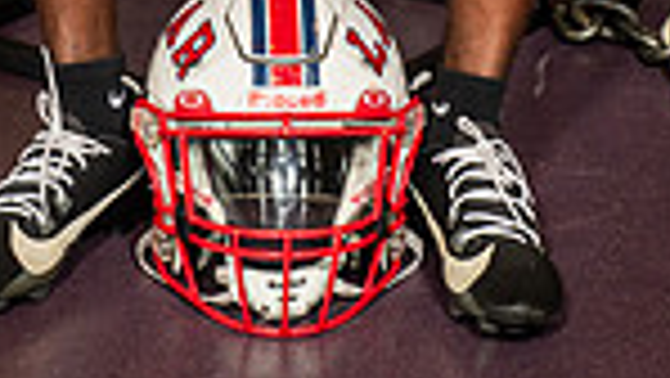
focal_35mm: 152
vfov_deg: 7.4
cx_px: 292
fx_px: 2702
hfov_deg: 14.1
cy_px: -562
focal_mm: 48
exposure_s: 1/250
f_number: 7.1
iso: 800
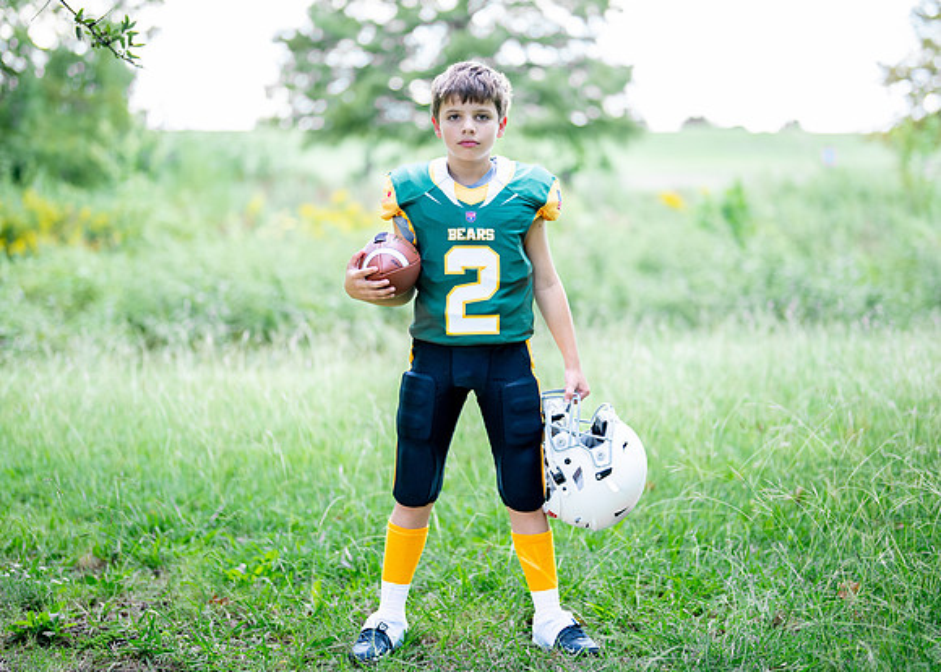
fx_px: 1596
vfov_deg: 23.8
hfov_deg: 32.9
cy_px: 301
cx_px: 479
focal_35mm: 60
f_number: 1.2
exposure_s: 1/1250
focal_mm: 50
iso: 320
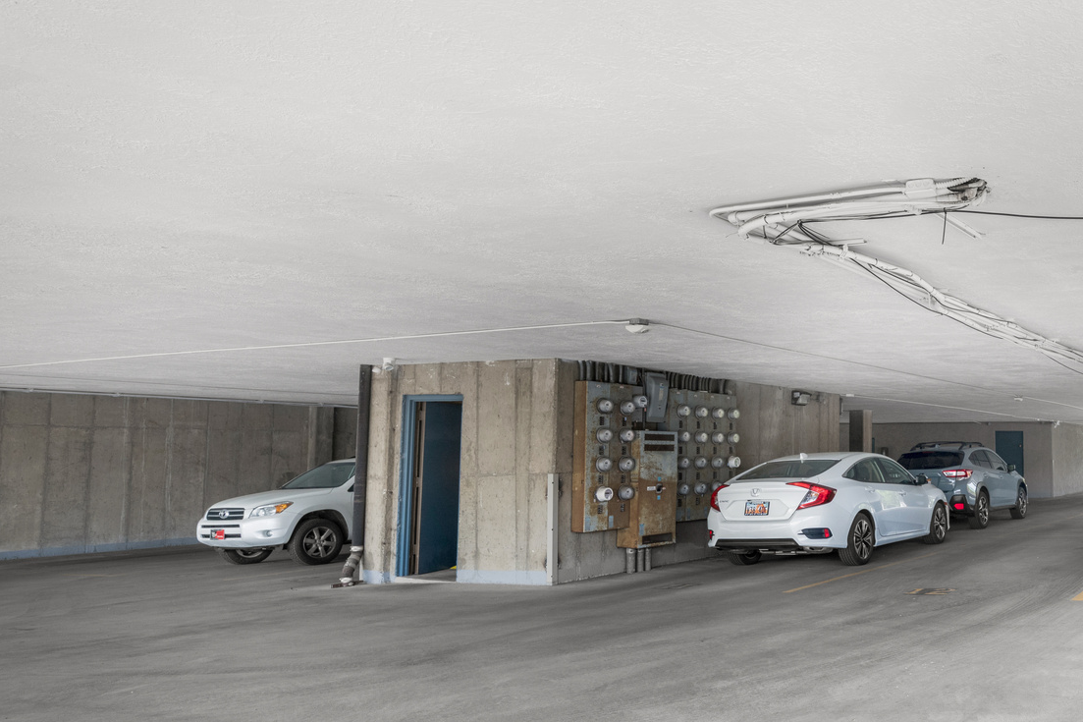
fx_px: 782
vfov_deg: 48.5
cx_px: 965
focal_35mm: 26
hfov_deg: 59.6
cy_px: 497
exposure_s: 1/30
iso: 200
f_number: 9
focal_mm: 14
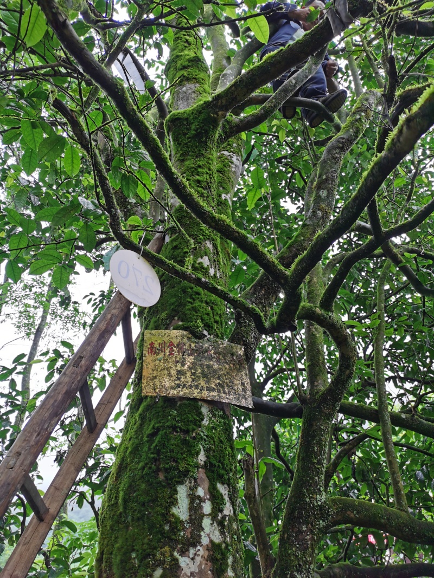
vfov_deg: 65.3
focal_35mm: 27
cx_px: 217
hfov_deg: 51.3
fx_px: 451
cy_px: 289
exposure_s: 1/100
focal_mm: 5.58
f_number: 1.8
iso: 100
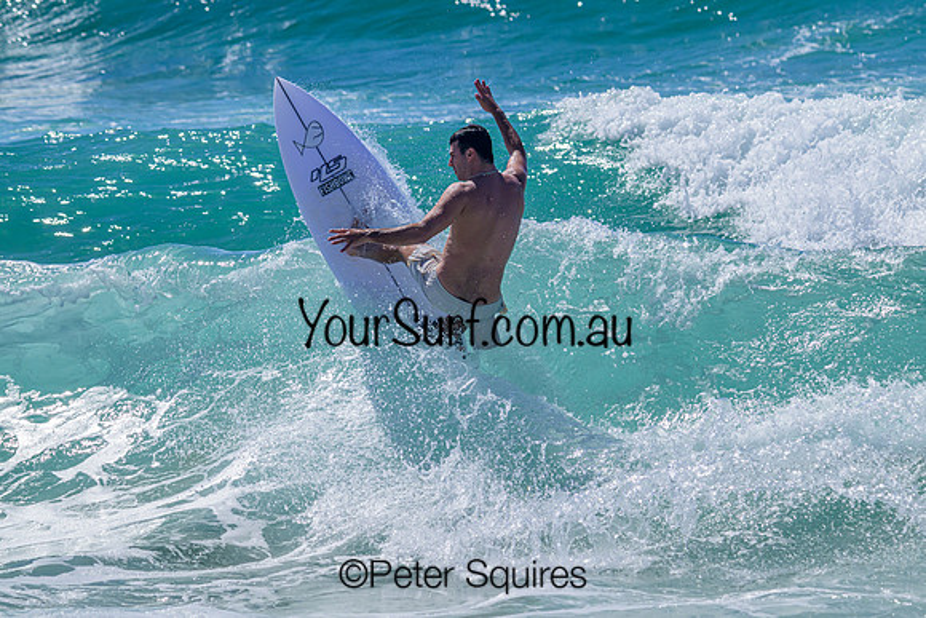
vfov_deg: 3.1
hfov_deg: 4.6
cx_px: 548
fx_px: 11574
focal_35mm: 450
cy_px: 254
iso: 720
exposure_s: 1/2000
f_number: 11
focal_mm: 380
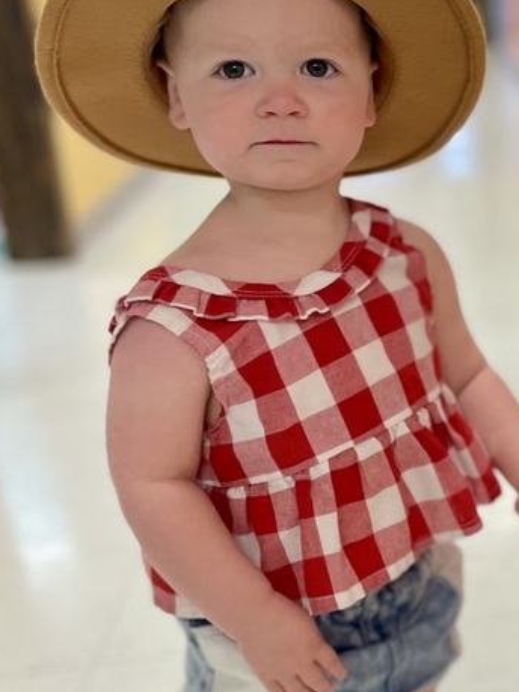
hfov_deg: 23.7
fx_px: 1160
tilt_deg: -20.5
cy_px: 381
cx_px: 561
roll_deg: +2.7
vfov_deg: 33.2
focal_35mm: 58
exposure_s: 1/60
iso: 125
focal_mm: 4.2
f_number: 1.6
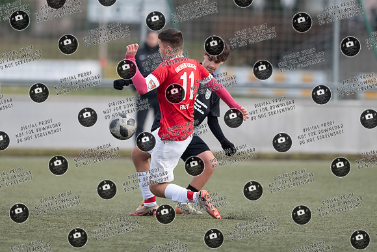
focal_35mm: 482
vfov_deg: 2.9
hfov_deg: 4.3
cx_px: 171
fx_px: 5053
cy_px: 104
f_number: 3.2
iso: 250
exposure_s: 1/1600
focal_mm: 300
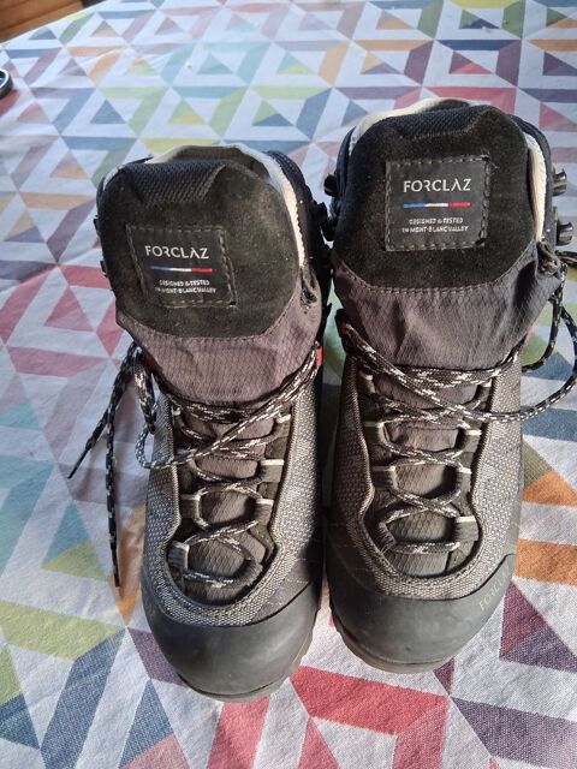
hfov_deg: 53.1
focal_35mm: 26
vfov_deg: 67.3
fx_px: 578
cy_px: 384
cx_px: 288
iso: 500
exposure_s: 1/50
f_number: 1.8
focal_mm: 3.98
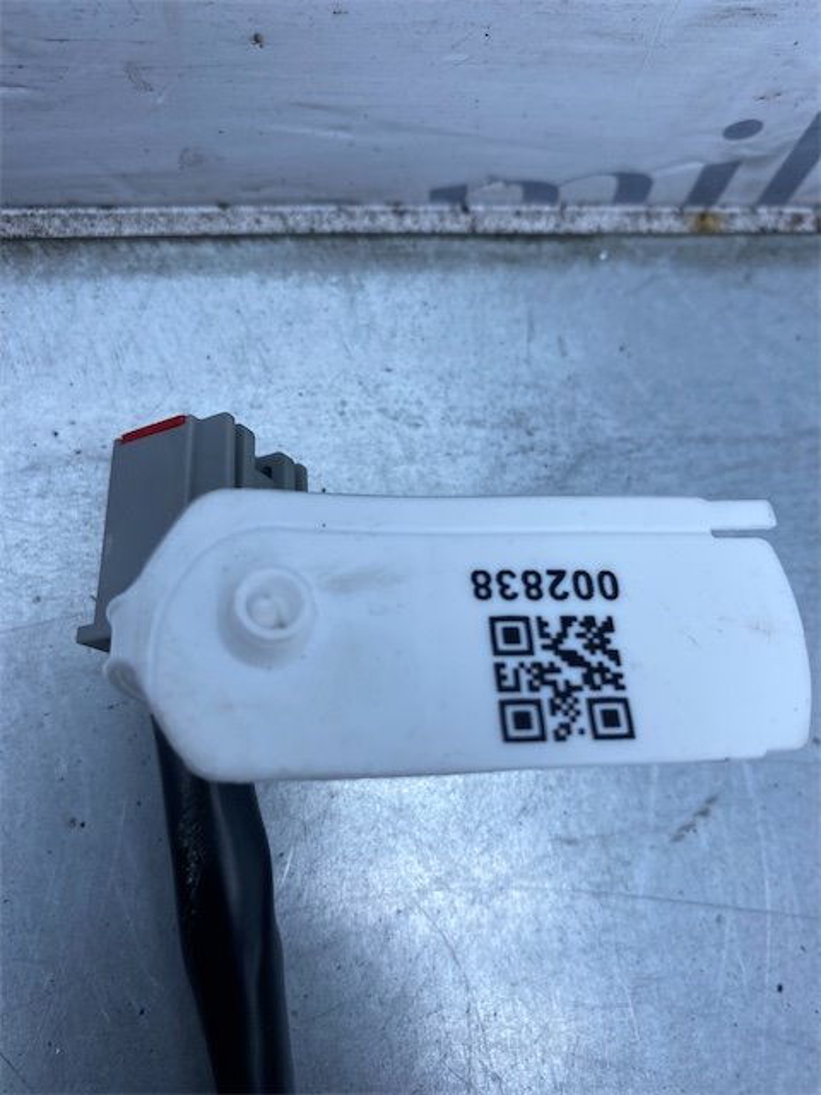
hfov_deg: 53.1
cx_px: 410
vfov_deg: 67.3
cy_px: 548
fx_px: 822
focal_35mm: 26
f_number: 1.8
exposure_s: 1/762
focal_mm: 4.25
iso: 32
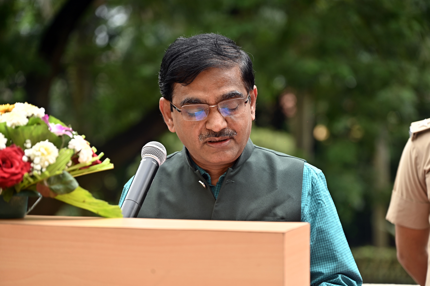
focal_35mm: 120
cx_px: 215
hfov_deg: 17.1
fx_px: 1432
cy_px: 143
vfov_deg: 11.4
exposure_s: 1/125
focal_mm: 120
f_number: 4
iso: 100
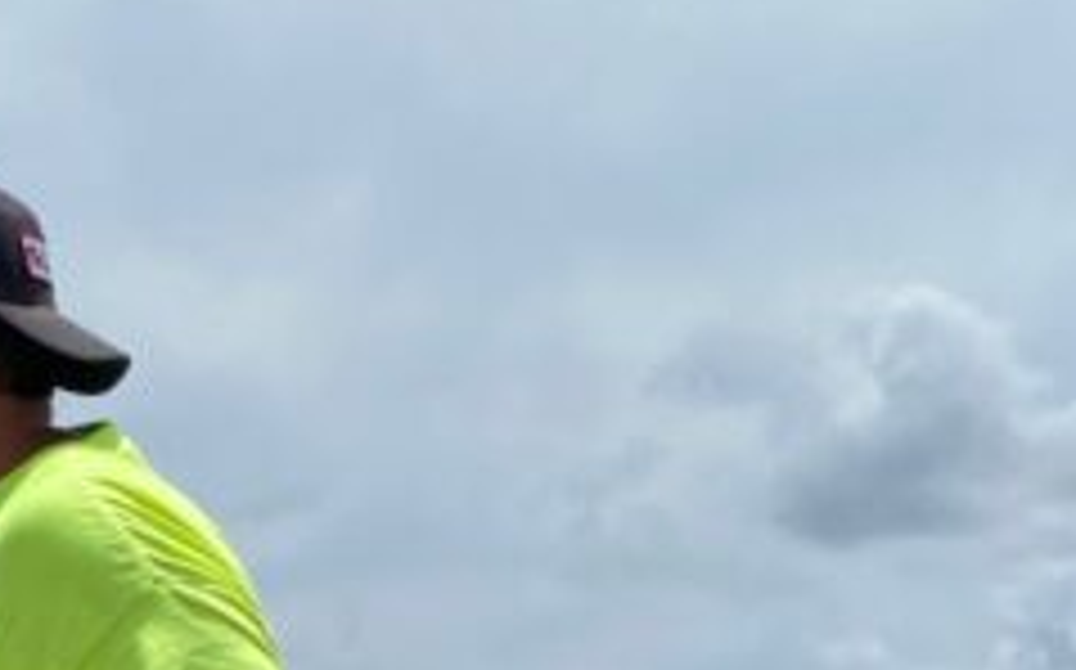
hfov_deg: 16.8
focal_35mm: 118
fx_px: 3458
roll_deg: +1.2
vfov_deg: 10.2
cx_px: -279
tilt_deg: -3.2
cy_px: 1336
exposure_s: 1/6757
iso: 32
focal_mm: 4.25
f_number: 1.8
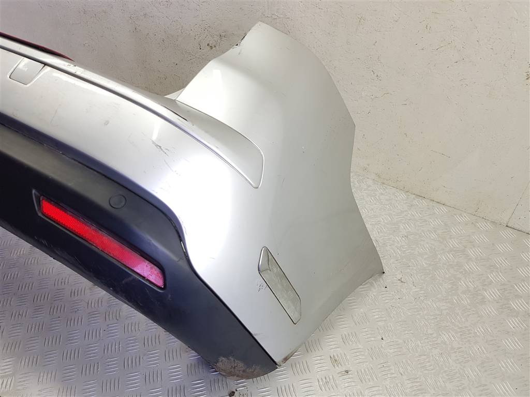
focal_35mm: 26
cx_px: 265
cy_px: 198
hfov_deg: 67.3
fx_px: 398
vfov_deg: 53.1
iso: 64
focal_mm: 4.2
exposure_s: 1/100
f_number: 1.7
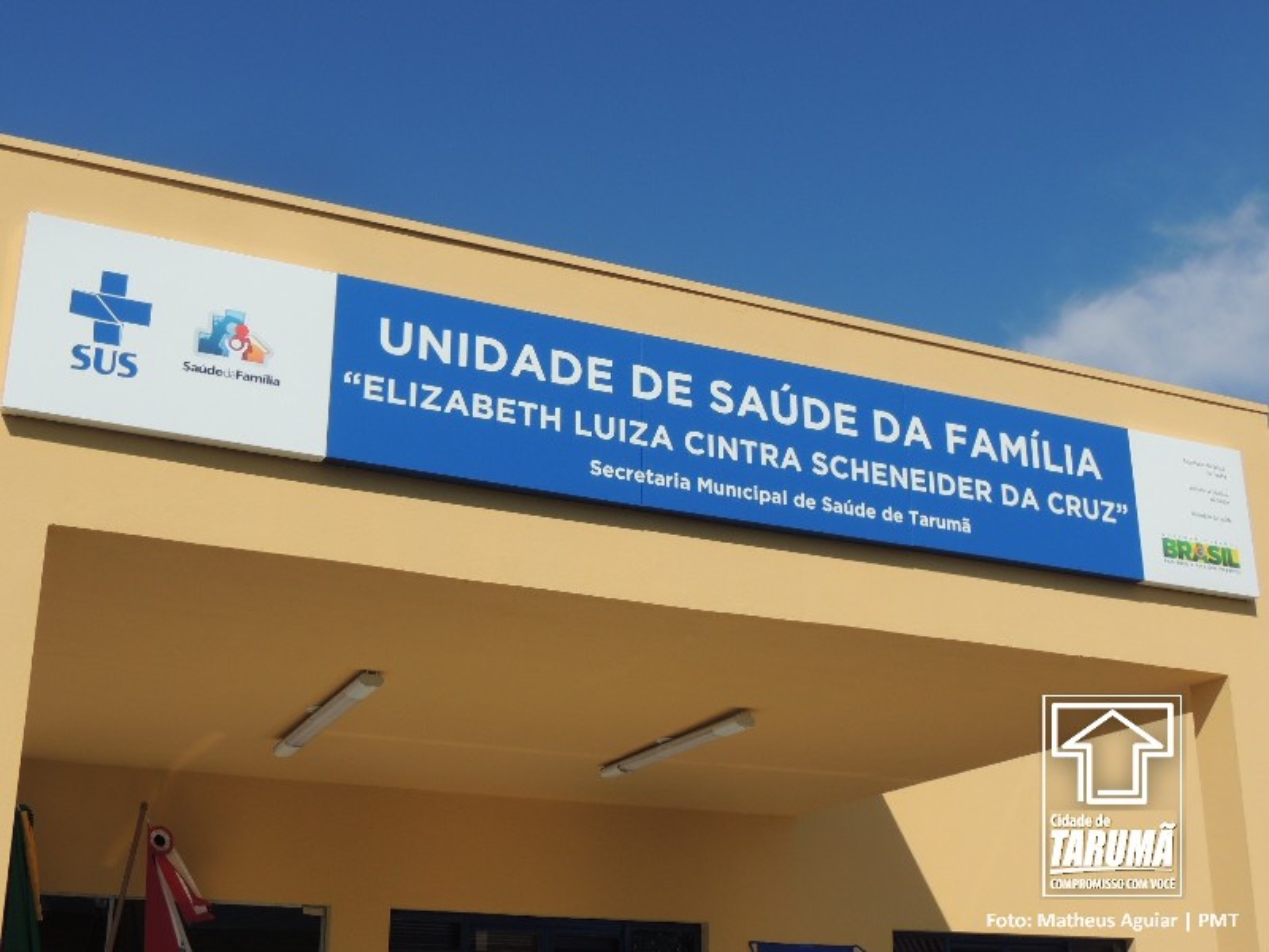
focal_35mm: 47
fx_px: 1723
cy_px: 476
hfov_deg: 40.4
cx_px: 634
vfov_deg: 30.9
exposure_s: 1/1600
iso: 100
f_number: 3.9
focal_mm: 8.3
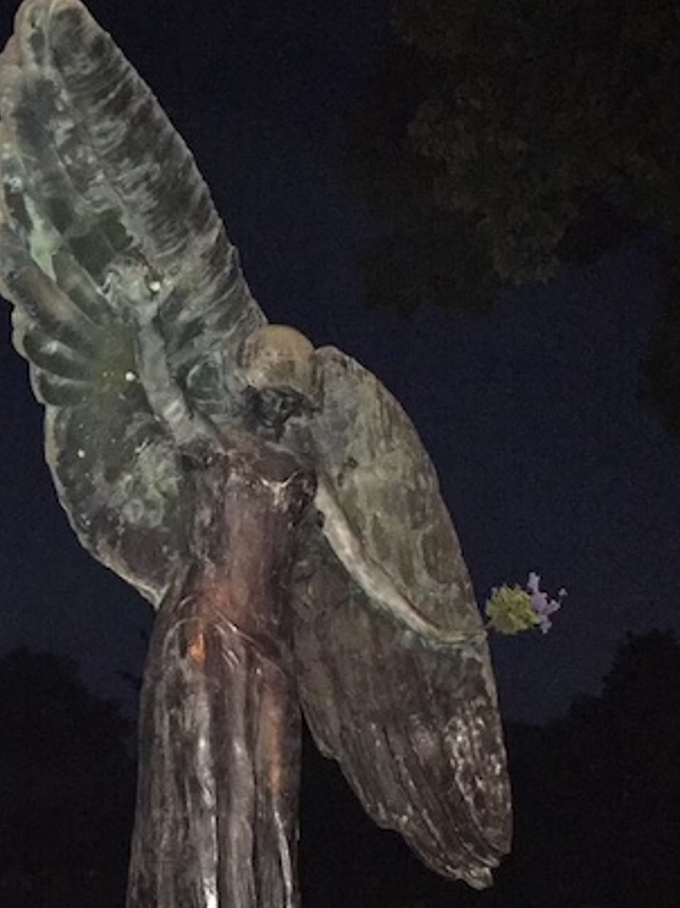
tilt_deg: +19.9
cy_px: 545
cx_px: 283
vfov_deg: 51.0
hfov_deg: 39.5
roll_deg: +0.8
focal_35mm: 36
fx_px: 943
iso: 2000
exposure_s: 1/16
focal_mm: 4.15
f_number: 2.2
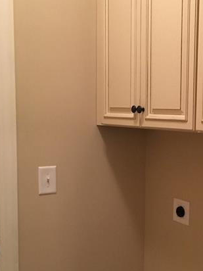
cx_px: 171
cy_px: 167
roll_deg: -1.1
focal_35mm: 54
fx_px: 422
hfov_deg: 26.4
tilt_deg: -4.9
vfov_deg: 35.4
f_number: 2.2
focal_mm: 4.15
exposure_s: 1/15
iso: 64
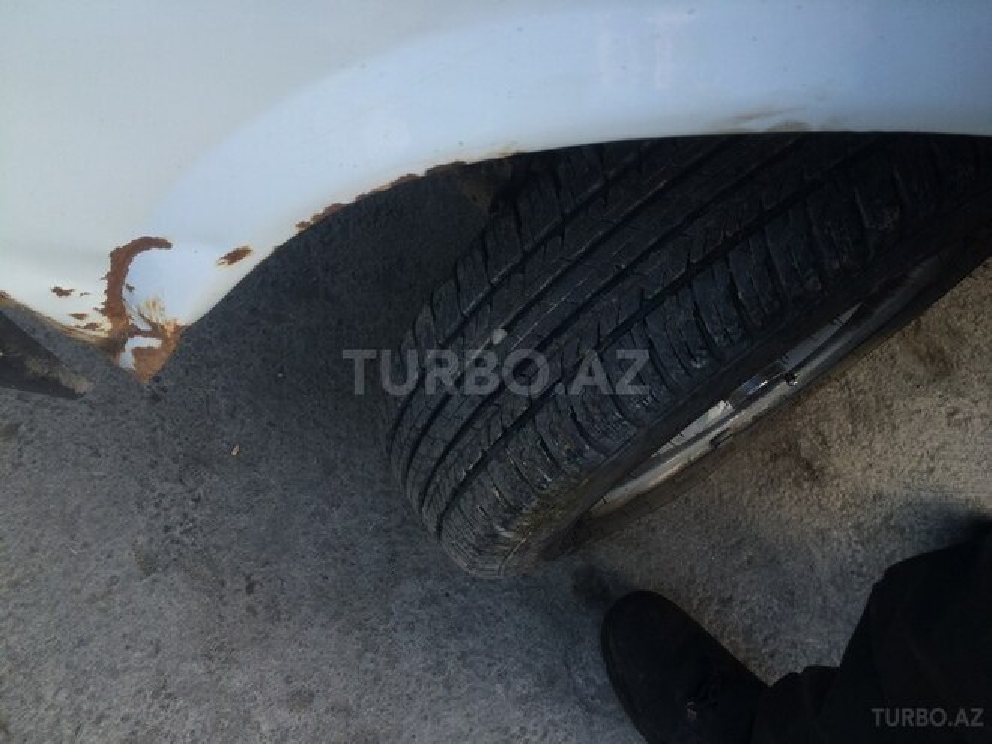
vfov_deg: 48.2
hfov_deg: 61.7
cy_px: 372
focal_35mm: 29
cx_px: 496
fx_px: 831
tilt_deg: -61.6
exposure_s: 1/50
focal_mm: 4.15
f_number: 2.2
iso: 32
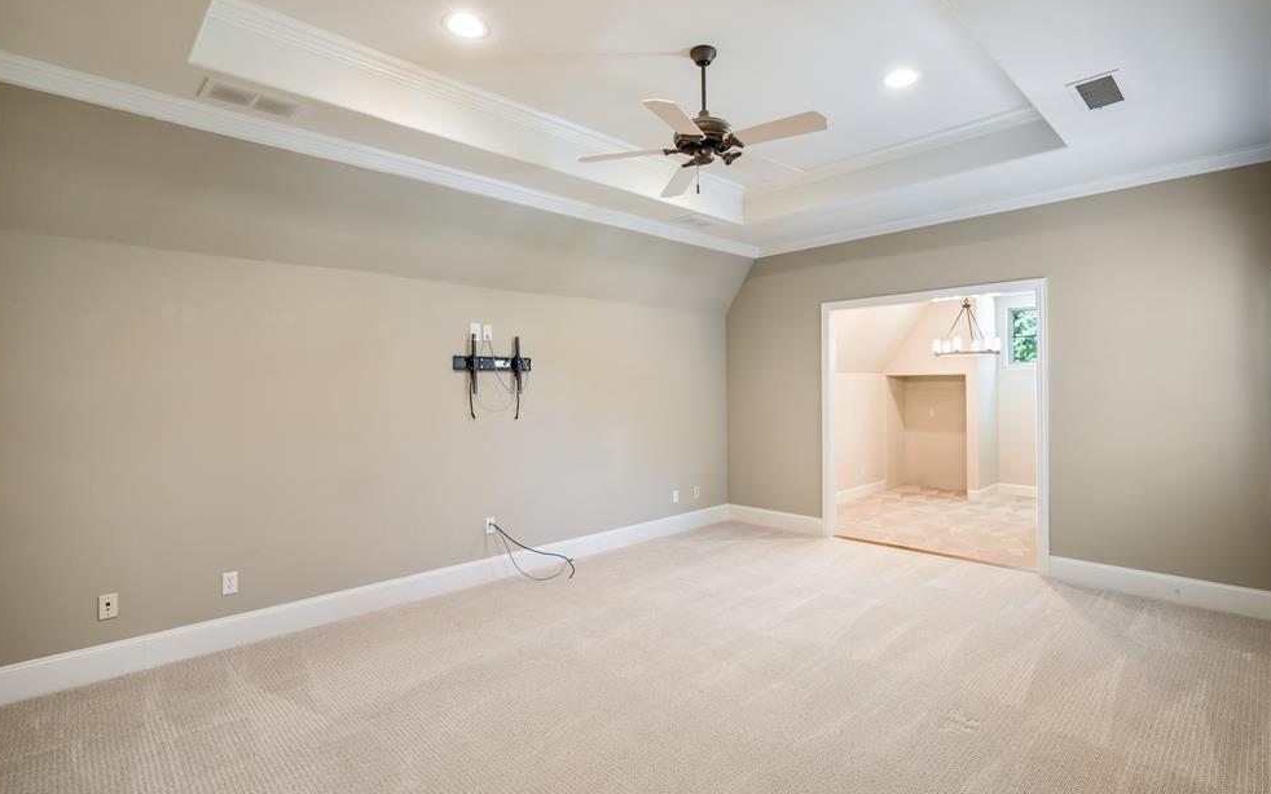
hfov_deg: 94.3
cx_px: 648
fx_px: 589
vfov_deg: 68.0
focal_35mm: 17
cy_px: 387
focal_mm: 16
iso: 160
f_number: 8
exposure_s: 1.3
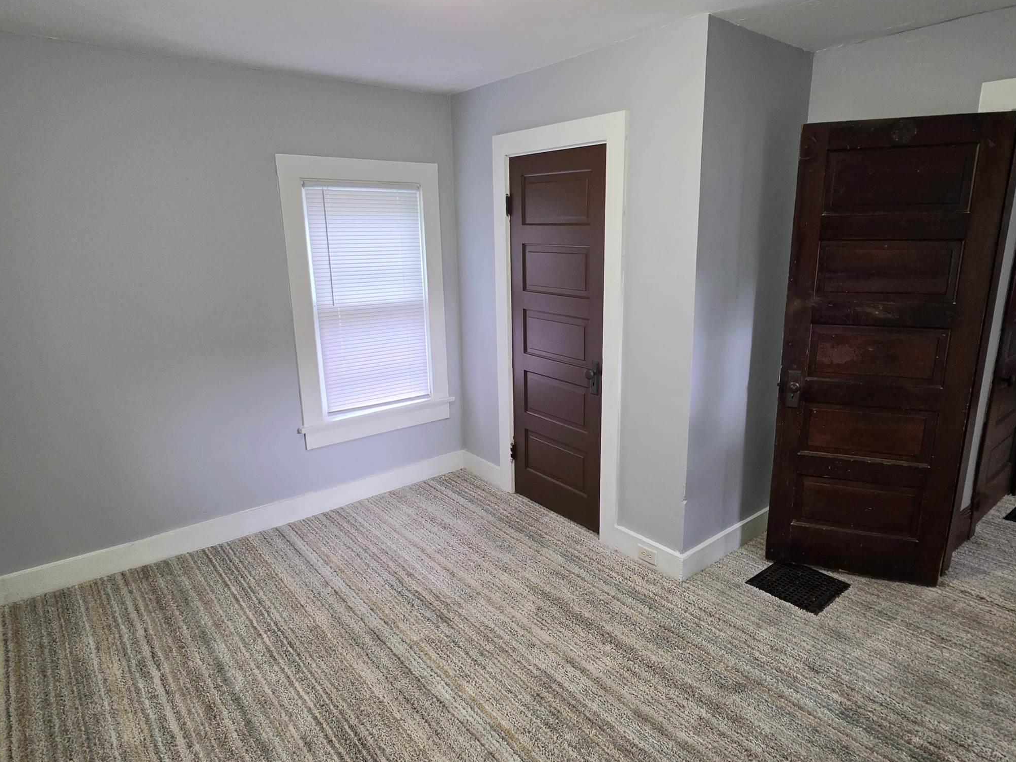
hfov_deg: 81.6
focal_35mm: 20
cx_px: 549
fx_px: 587
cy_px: 393
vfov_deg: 66.0
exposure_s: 1/120
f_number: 1.9
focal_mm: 2.2
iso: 250
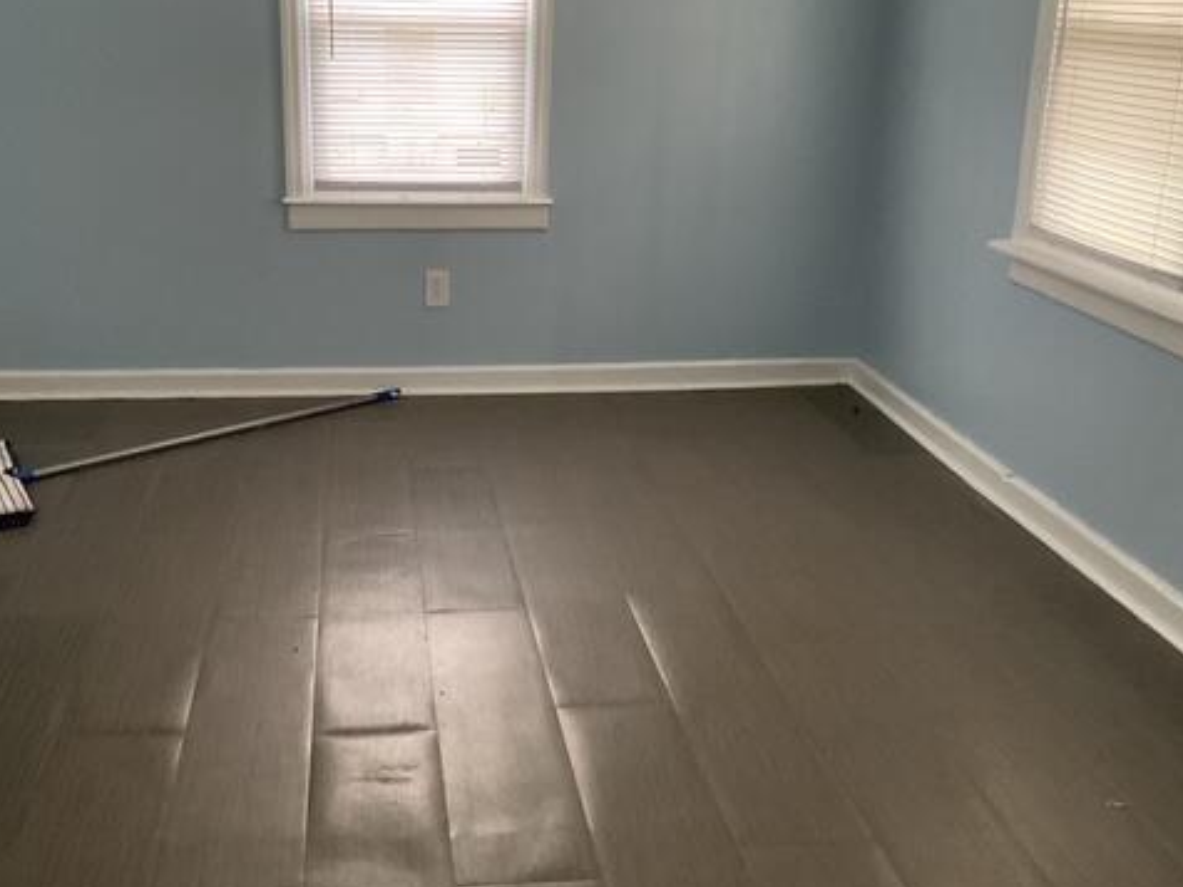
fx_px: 1333
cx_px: 517
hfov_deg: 47.8
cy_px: 345
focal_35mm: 39
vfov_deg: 36.7
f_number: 1.8
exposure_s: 1/60
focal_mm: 3
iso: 250
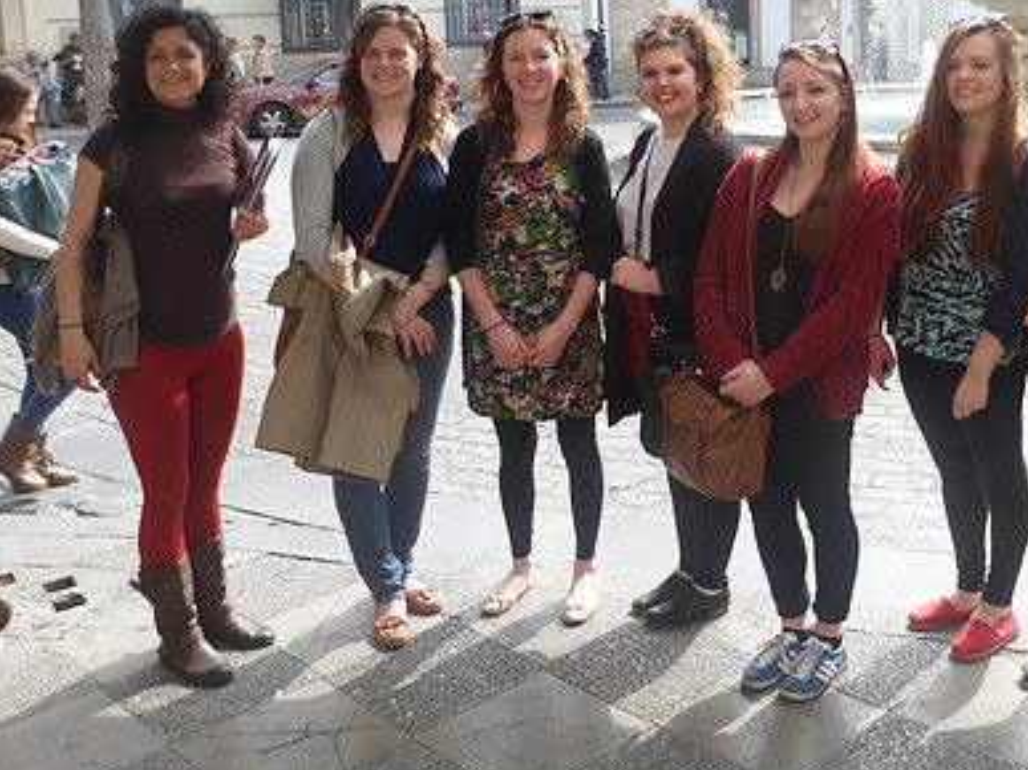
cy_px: 232
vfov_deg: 36.3
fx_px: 1158
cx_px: 720
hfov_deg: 46.8
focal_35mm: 39
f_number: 3.3
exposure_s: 1/250
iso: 80
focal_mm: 4.9
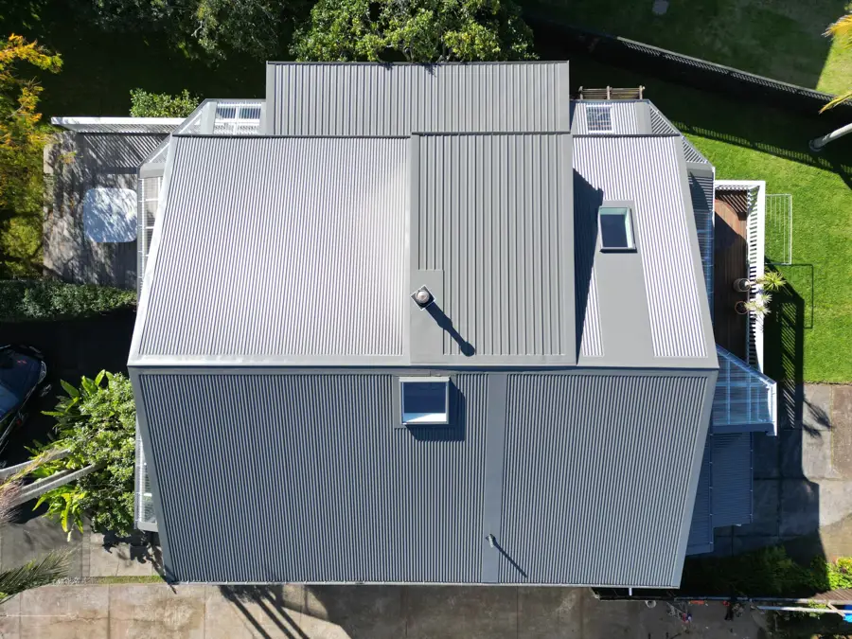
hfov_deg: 71.6
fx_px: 591
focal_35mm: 24
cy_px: 320
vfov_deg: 56.8
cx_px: 426
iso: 100
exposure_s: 1/1250
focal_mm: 6.72
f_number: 1.7
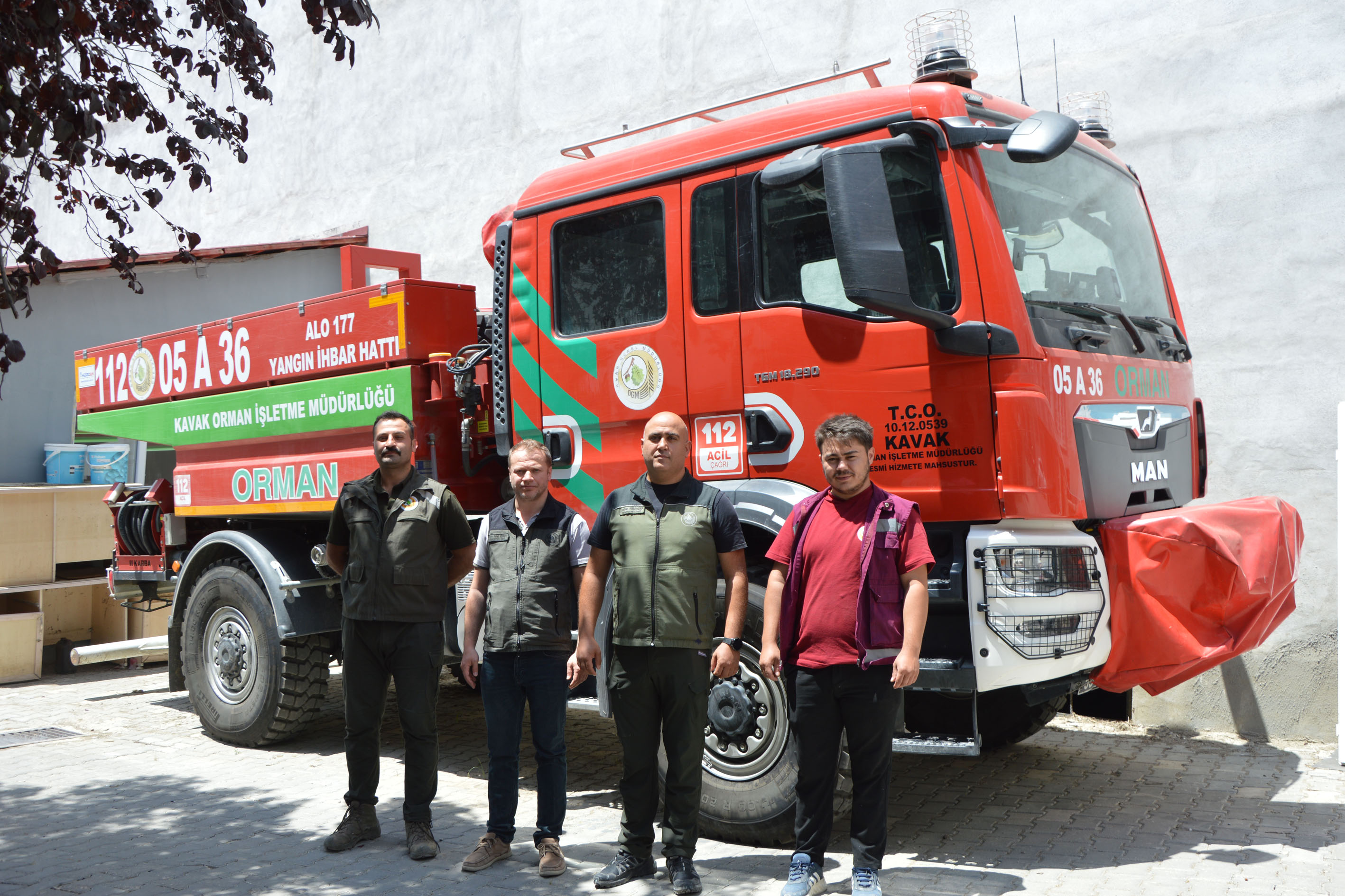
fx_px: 1233
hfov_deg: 57.2
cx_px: 672
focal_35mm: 33
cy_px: 448
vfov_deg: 40.0
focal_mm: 22
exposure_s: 1/200
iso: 100
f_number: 7.1
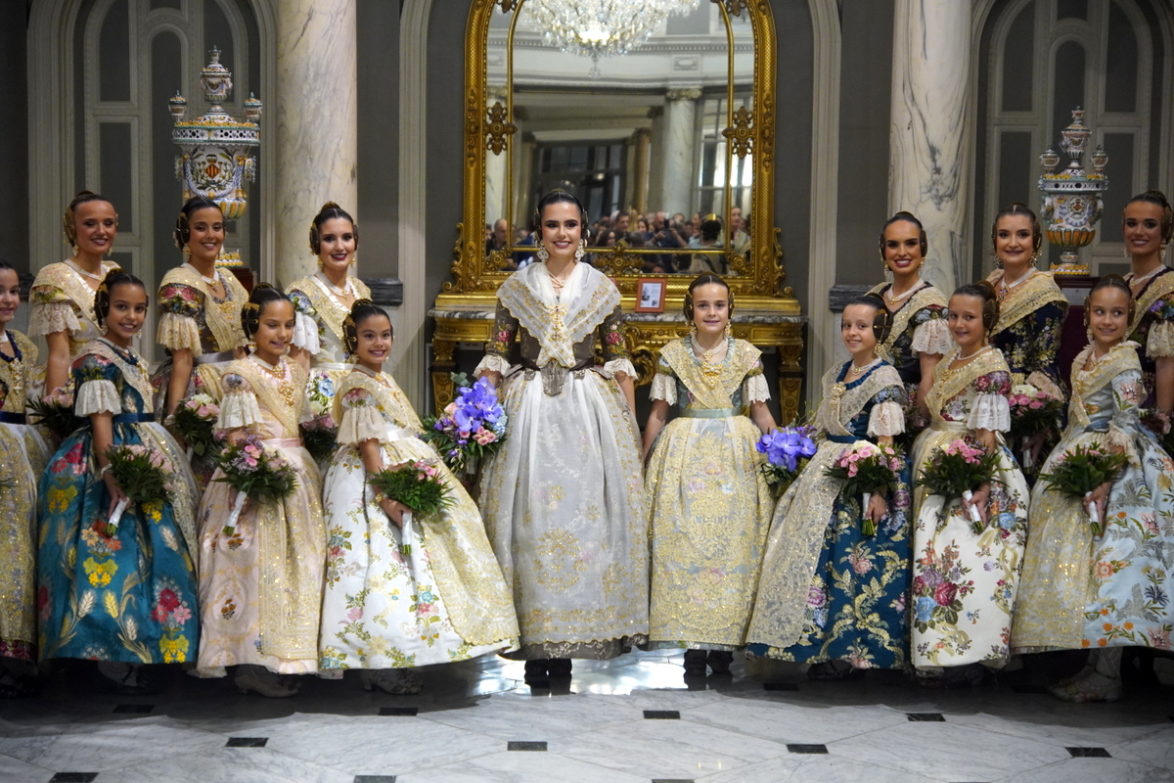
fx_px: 2201
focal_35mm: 68
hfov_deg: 29.9
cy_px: 392
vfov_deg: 20.2
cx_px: 587
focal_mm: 45
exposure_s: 1/160
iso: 1600
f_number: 2.8
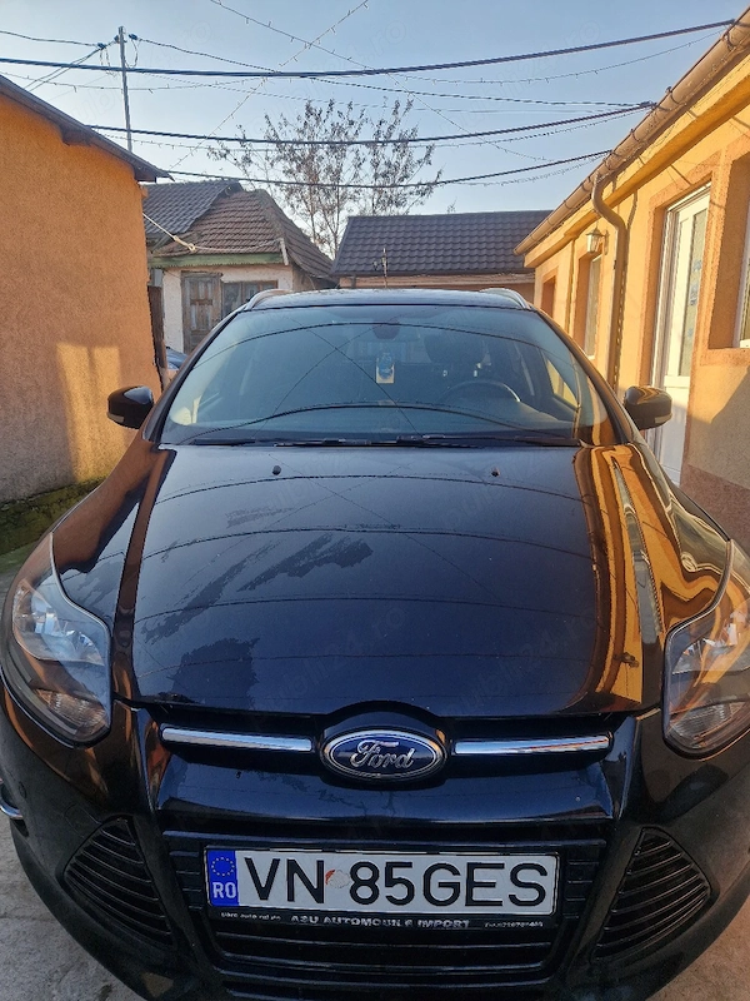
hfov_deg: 58.9
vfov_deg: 73.9
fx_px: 664
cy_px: 500
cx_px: 375
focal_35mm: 23
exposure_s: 1/400
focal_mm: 5.4
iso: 50
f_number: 1.8
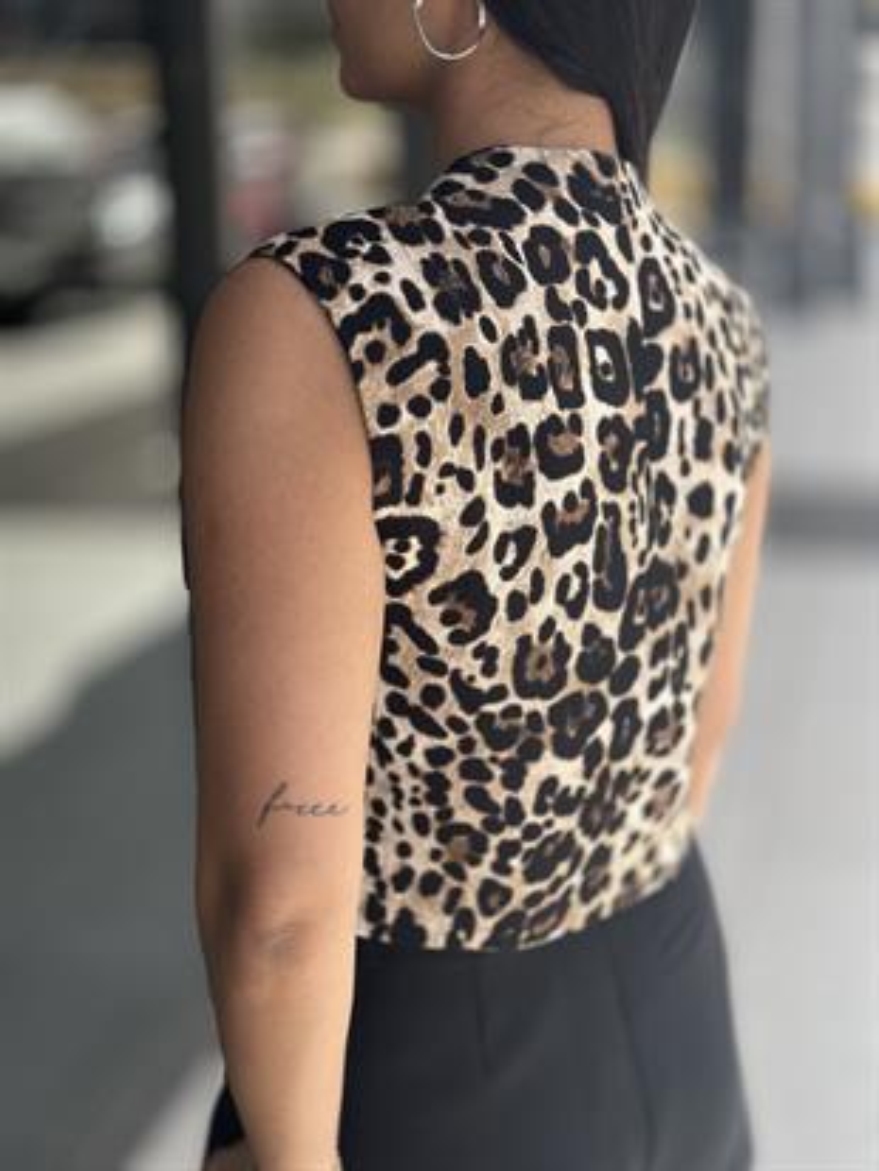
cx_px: 440
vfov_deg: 39.6
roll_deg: +0.9
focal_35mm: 48
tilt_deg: -16.2
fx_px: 1624
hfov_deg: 30.3
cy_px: 586
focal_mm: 6.86
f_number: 1.78
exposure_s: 1/2469
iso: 80
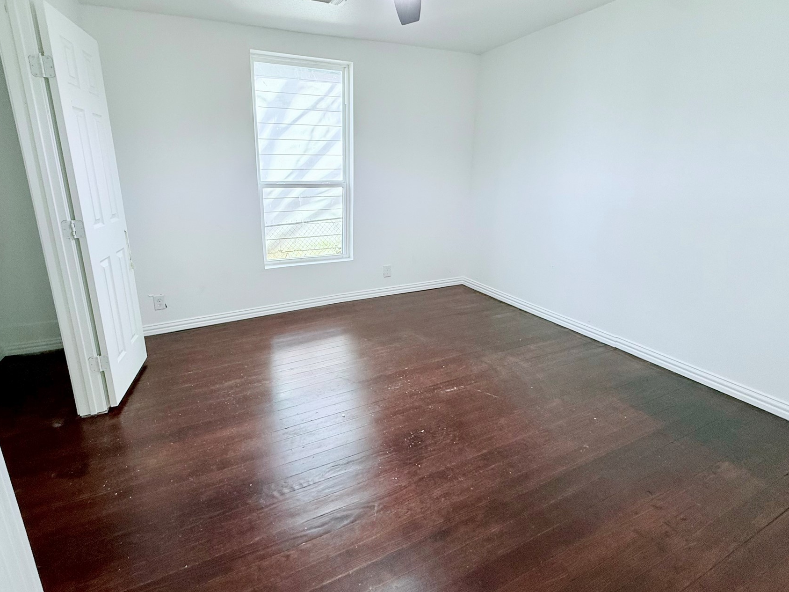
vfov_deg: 74.5
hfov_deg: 90.9
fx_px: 387
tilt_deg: -14.7
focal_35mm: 17
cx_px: 369
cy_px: 268
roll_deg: -0.8
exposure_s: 1/120
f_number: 2.2
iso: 160
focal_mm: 2.22
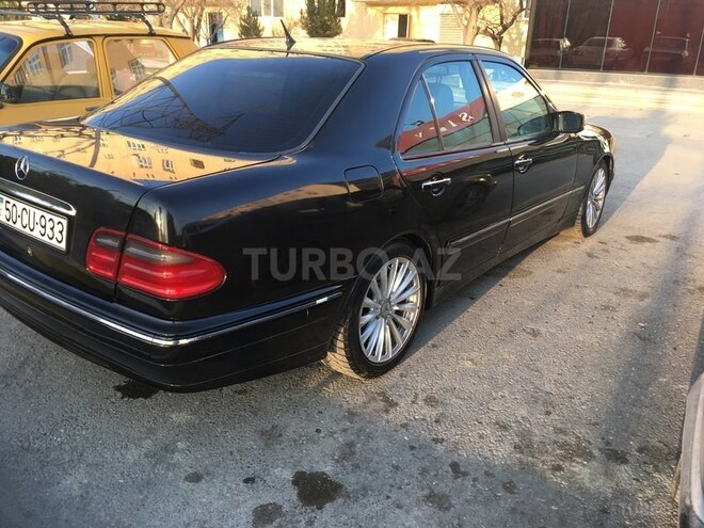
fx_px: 590
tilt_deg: -20.5
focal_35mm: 29
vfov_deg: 48.2
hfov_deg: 61.7
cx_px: 352
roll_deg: -0.7
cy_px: 264
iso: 25
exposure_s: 1/124
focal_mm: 4.15
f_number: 2.2
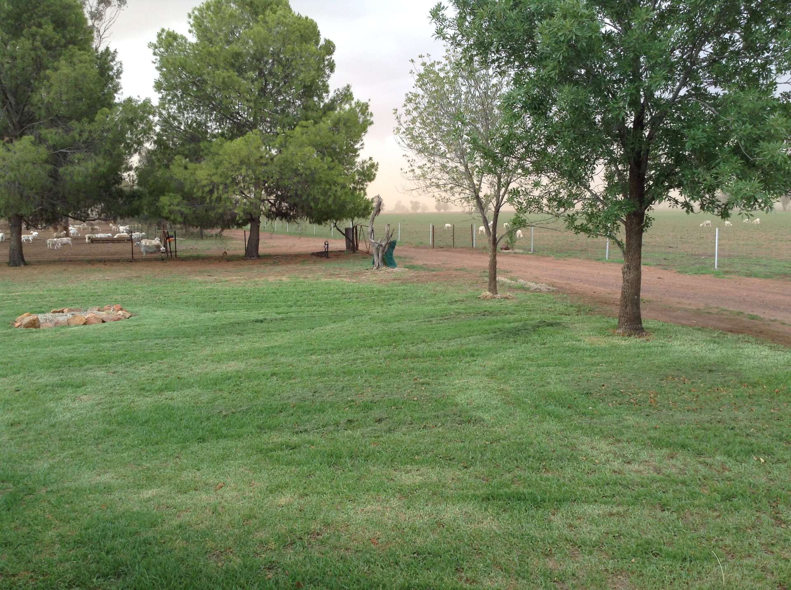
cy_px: 295
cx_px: 396
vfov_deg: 42.8
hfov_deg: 55.4
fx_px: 753
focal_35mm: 33
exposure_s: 1/190
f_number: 2.4
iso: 25
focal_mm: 3.3
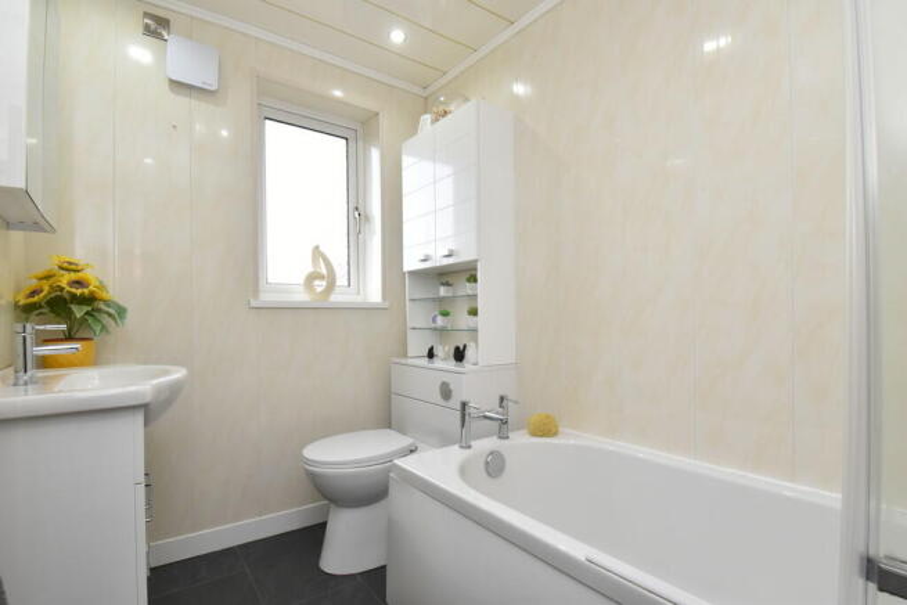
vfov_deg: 69.7
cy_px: 302
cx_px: 454
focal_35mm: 17
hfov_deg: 92.4
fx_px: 435
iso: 800
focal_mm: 11.5
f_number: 7.1
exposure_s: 1/60
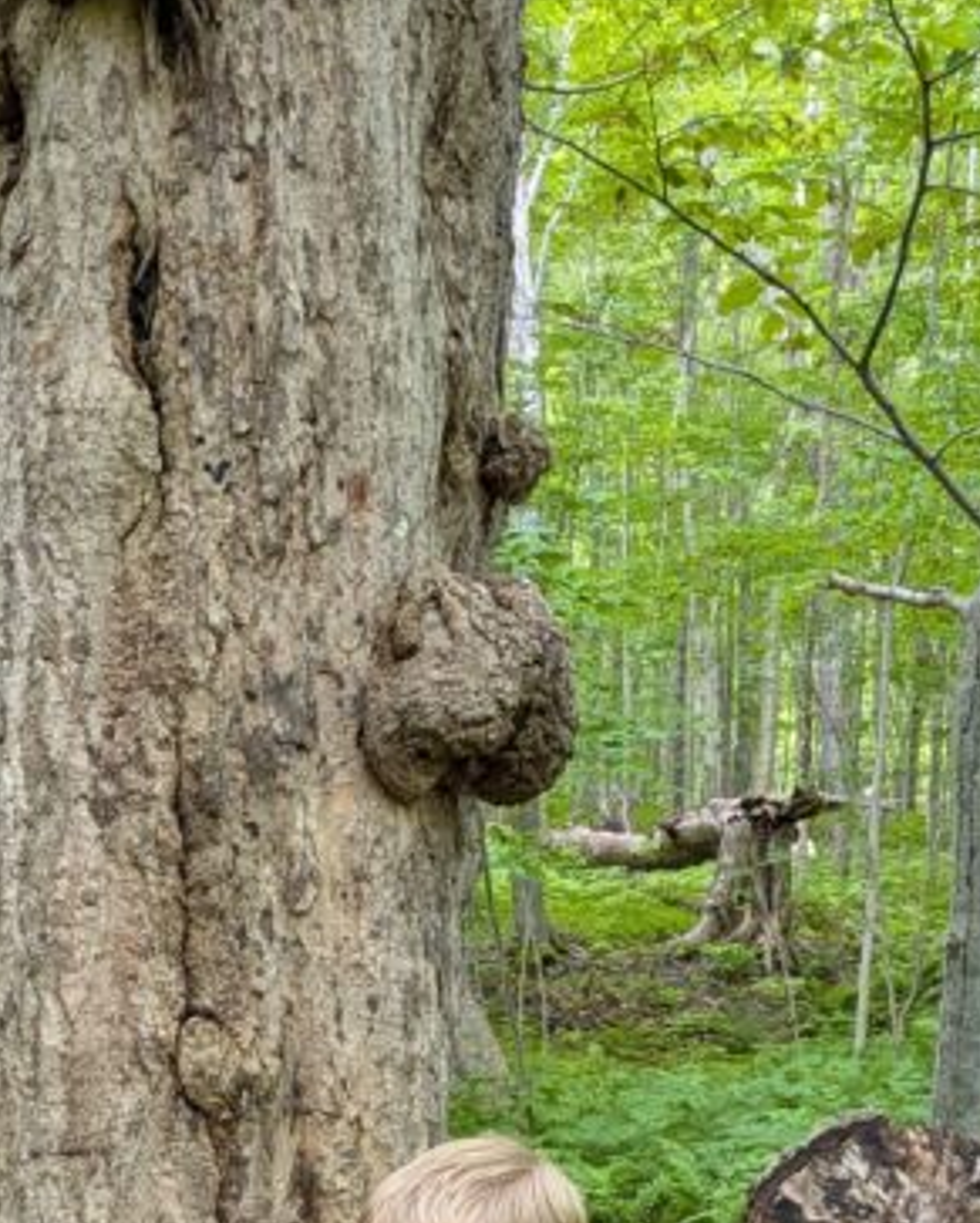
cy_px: 1418
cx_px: 407
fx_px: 2390
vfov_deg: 26.0
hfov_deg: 23.1
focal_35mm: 66
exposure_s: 1/120
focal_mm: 4.53
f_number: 1.7
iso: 120
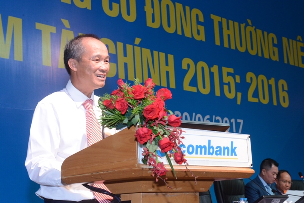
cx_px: 152
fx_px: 591
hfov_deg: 28.8
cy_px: 102
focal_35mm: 70
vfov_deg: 19.5
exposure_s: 1/60
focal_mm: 70
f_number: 9
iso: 4000
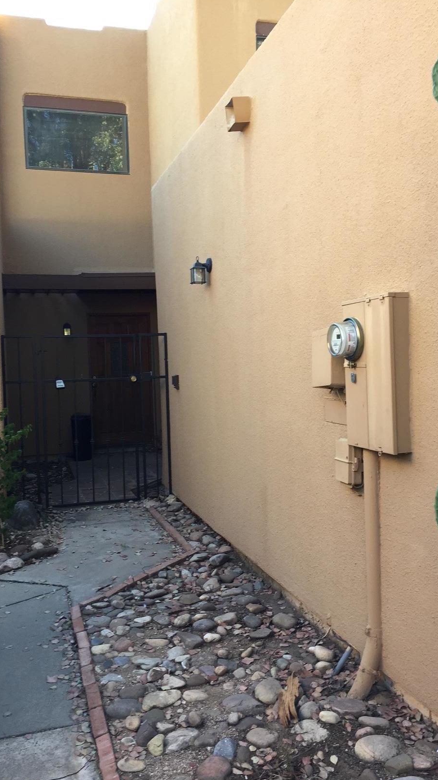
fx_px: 661
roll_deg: +0.9
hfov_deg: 36.7
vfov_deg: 61.0
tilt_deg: -2.5
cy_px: 390
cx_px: 217
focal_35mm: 32
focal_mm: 4.15
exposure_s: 1/120
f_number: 2.2
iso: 40
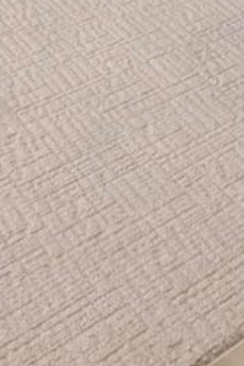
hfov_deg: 17.3
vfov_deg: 16.3
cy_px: -444
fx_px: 803
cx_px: 93
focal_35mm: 79
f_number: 2.2
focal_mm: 2.22
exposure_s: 1/120
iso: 160
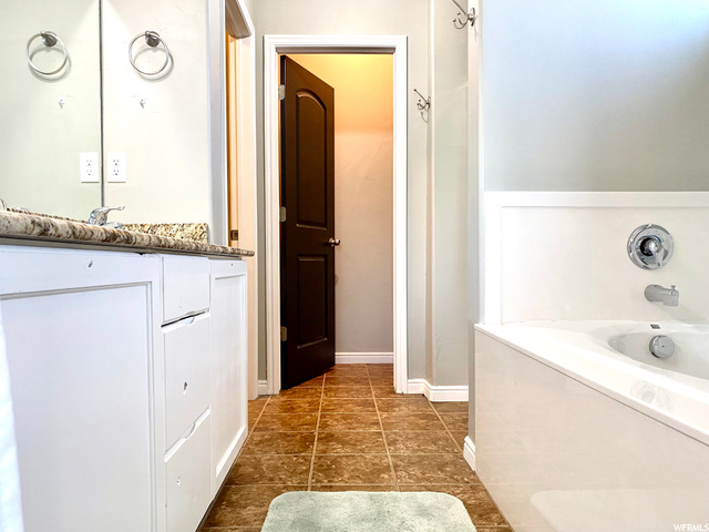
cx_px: 354
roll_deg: -0.3
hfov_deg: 67.3
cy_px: 266
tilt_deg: -1.5
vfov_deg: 53.1
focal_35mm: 26
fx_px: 533
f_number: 1.8
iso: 125
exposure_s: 1/60
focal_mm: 4.25
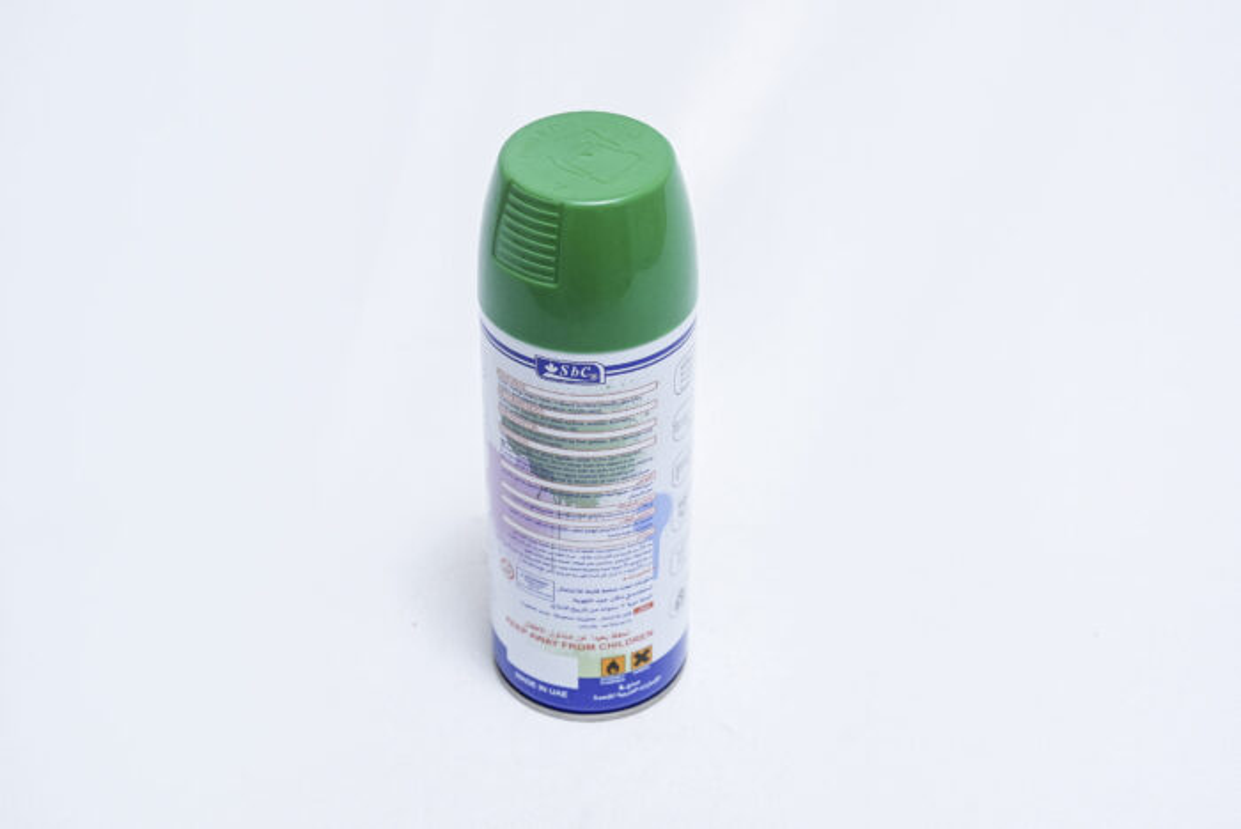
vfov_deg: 19.5
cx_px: 620
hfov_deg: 28.8
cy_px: 414
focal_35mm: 70
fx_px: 2415
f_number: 9
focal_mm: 70
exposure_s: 1/200
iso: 3200
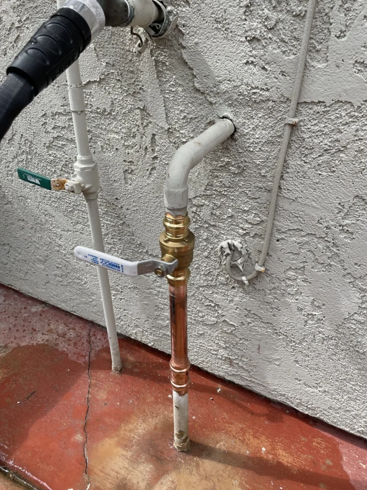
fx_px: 368
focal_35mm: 26
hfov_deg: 53.1
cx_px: 184
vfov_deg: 67.3
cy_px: 245
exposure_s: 1/1247
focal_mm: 4.2
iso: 32
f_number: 1.6
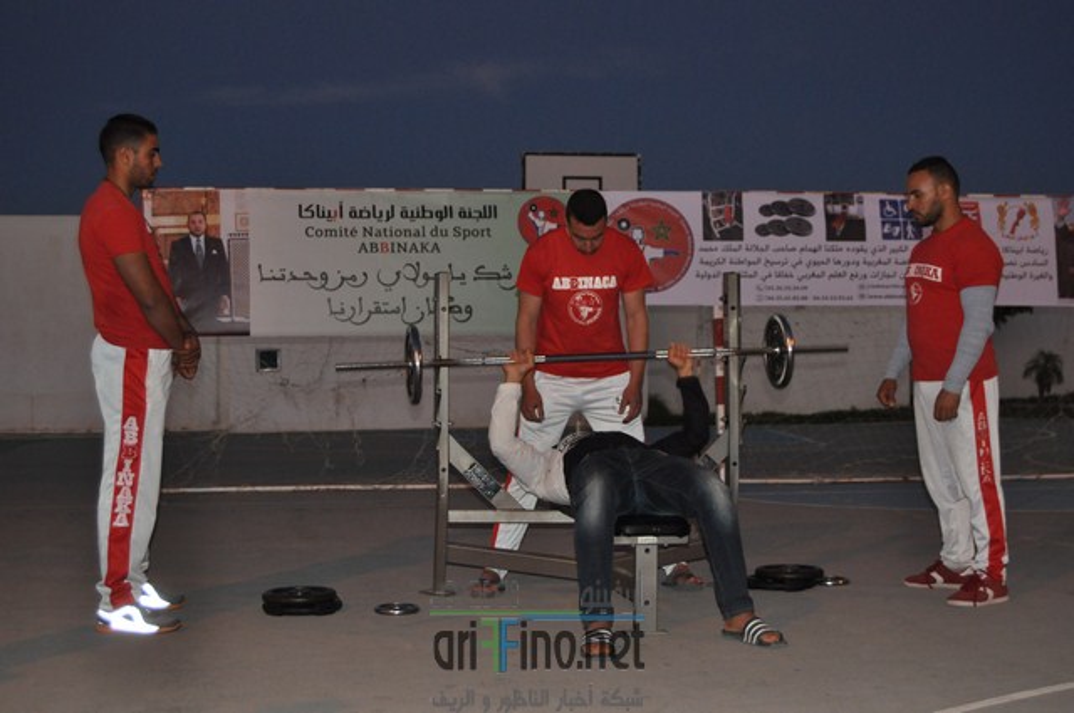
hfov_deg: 35.1
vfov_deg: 23.7
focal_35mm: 57
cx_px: 537
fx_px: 1698
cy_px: 356
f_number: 4.8
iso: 800
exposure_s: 1/60
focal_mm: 38
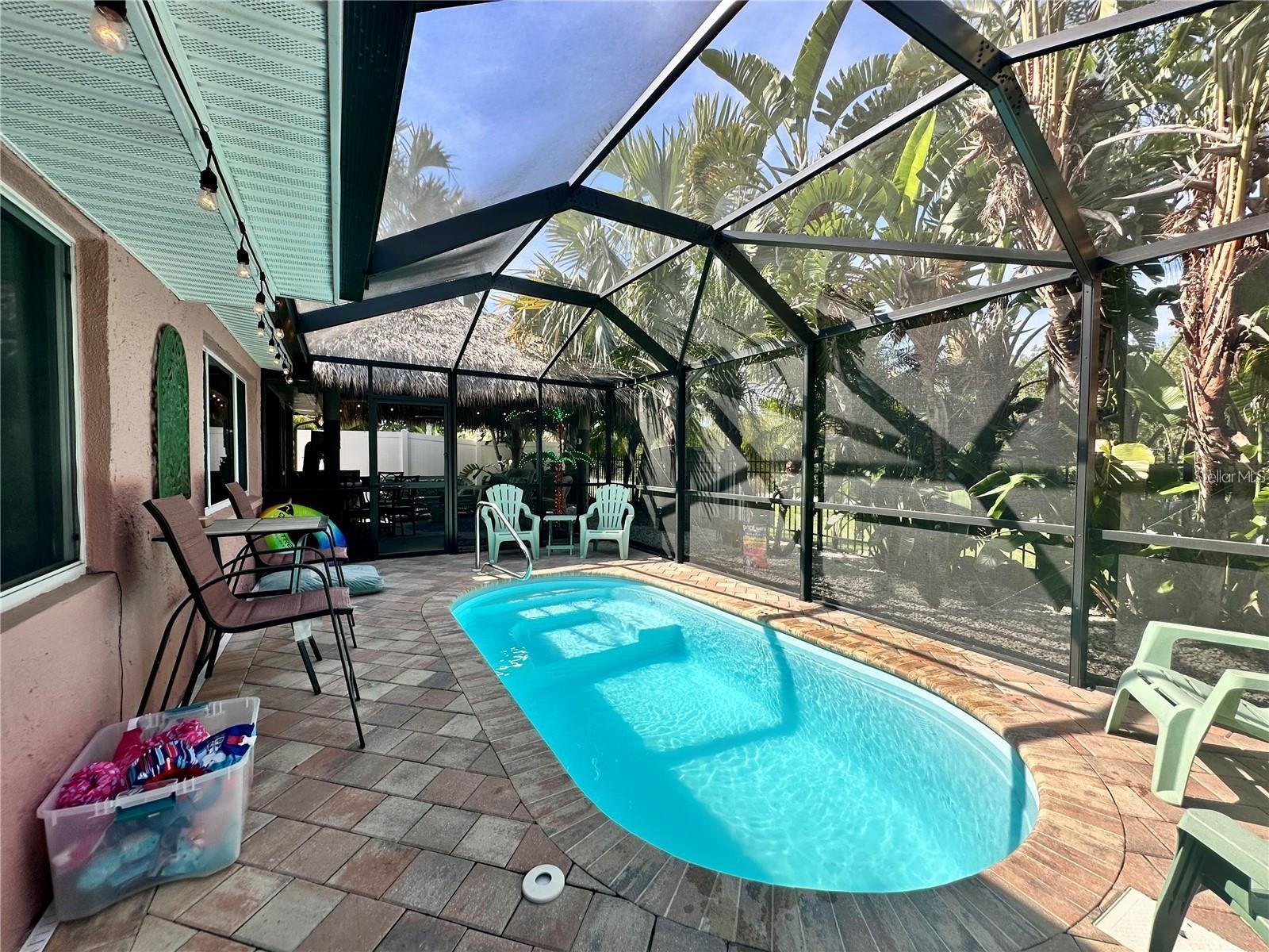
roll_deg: +0.1
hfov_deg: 102.1
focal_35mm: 14
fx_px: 513
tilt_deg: -2.6
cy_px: 476
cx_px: 634
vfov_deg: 85.7
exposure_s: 1/346
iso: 40
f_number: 2.2
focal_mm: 2.22
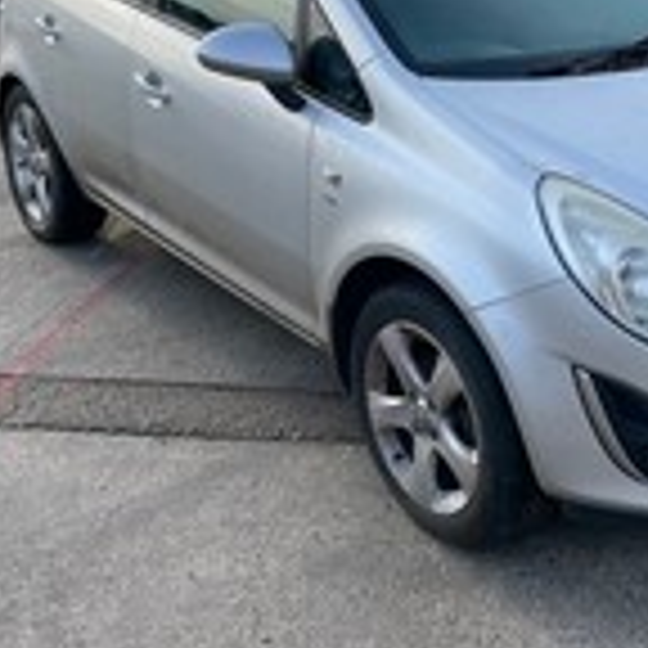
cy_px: 202
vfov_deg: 30.3
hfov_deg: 29.9
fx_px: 1186
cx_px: 518
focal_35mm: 56
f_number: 1.6
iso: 32
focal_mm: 4.2
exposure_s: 1/1062
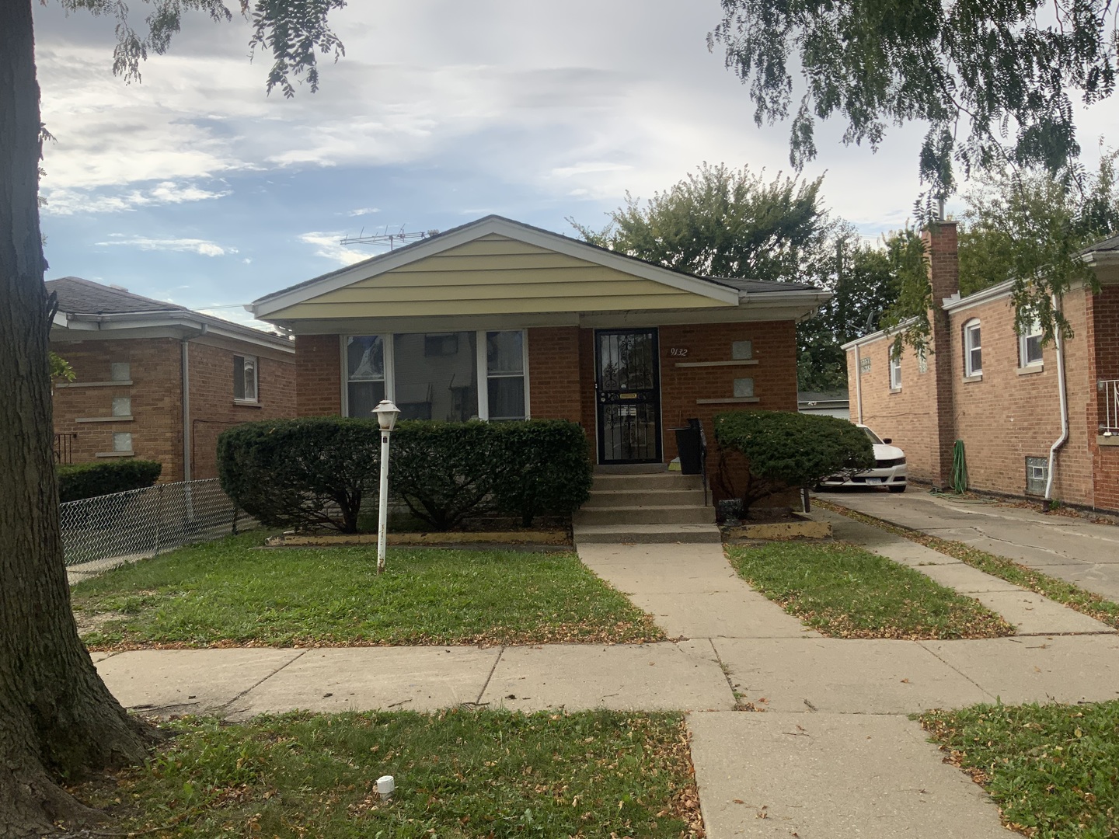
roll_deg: +0.6
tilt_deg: +0.5
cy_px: 420
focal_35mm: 29
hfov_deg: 61.7
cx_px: 560
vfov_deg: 48.2
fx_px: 937
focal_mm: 3
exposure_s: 1/1984
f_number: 1.8
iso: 16
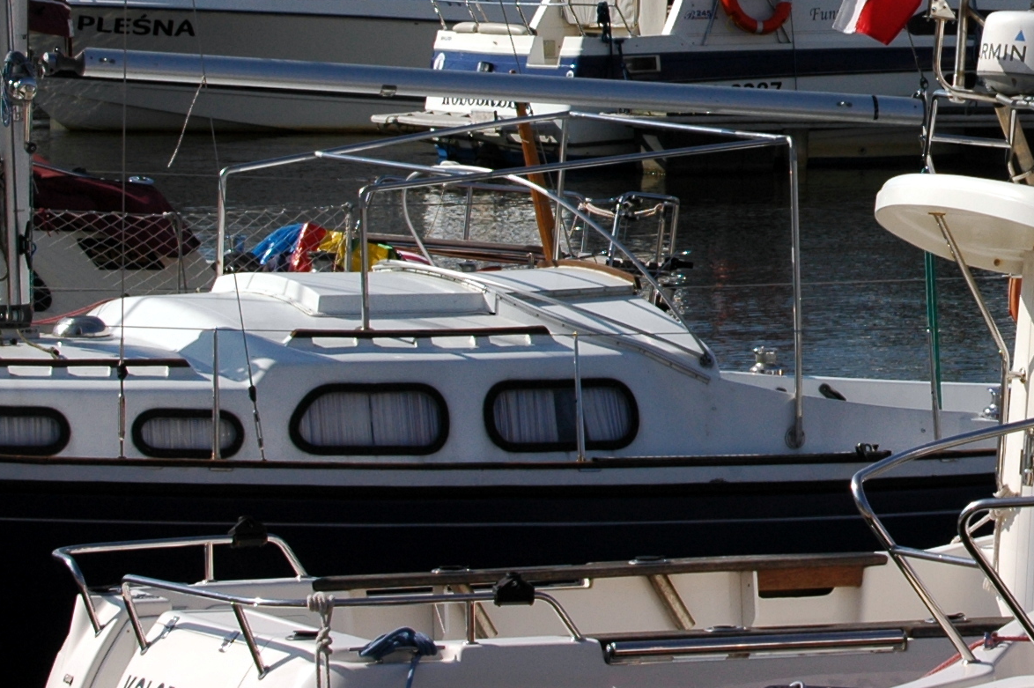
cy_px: -158
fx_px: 7721
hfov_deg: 7.6
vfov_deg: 5.1
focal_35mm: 269
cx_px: 1252
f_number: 11
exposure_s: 1/500
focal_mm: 70
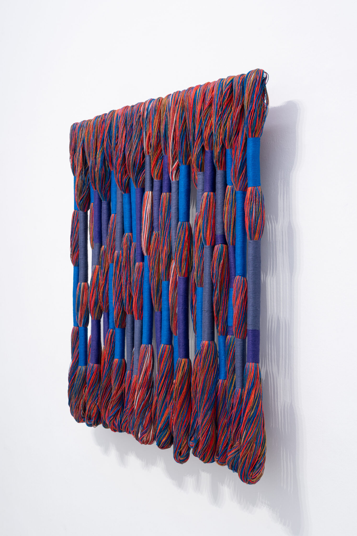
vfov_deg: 39.6
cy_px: 268
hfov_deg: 27.0
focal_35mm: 50
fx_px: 744
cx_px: 178
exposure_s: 1/2
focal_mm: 50
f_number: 14
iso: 100
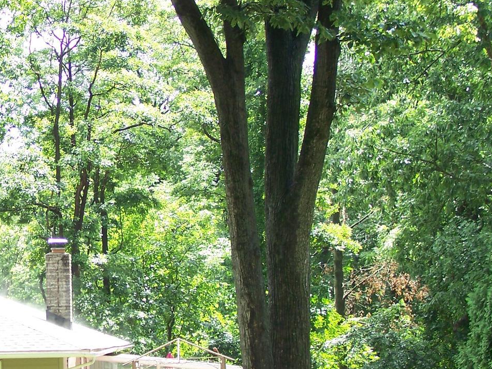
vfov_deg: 12.2
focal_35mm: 121
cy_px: 246
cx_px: 16
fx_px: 1720
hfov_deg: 16.0
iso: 64
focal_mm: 9.3
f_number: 3.1
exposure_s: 1/125
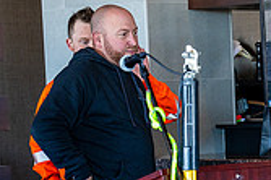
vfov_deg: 5.6
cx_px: 328
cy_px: 246
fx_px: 1827
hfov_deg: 8.4
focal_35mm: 243
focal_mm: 70
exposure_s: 1/160
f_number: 4.5
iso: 800
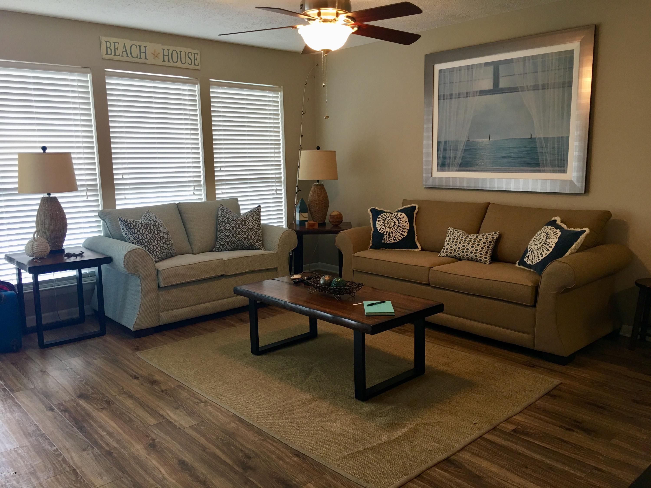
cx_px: 326
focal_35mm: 29
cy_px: 244
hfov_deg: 61.7
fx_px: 545
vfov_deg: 48.2
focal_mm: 4.15
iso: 32
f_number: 2.2
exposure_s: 1/15
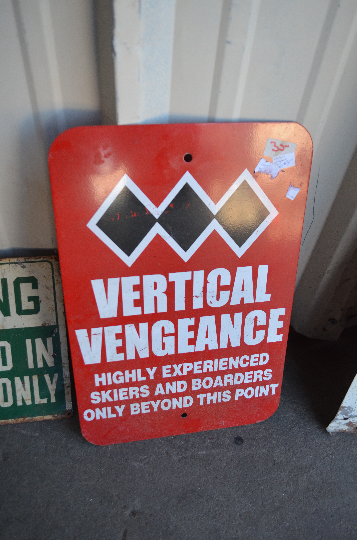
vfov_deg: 62.0
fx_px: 448
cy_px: 270
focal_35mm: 30
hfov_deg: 43.4
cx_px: 178
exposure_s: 1/500
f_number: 3.8
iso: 1100
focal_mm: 20
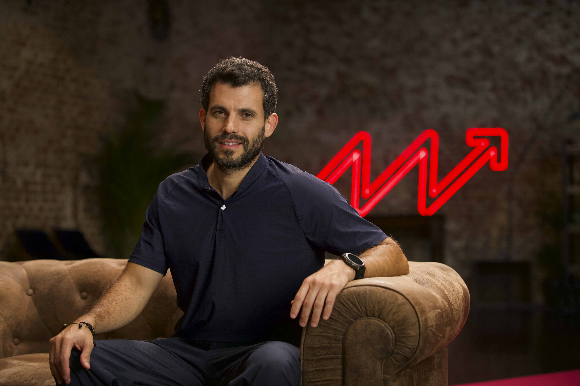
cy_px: 193
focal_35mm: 75
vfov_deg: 18.2
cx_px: 290
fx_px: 1208
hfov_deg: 27.0
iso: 1600
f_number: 2.8
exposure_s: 1/500
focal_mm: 75
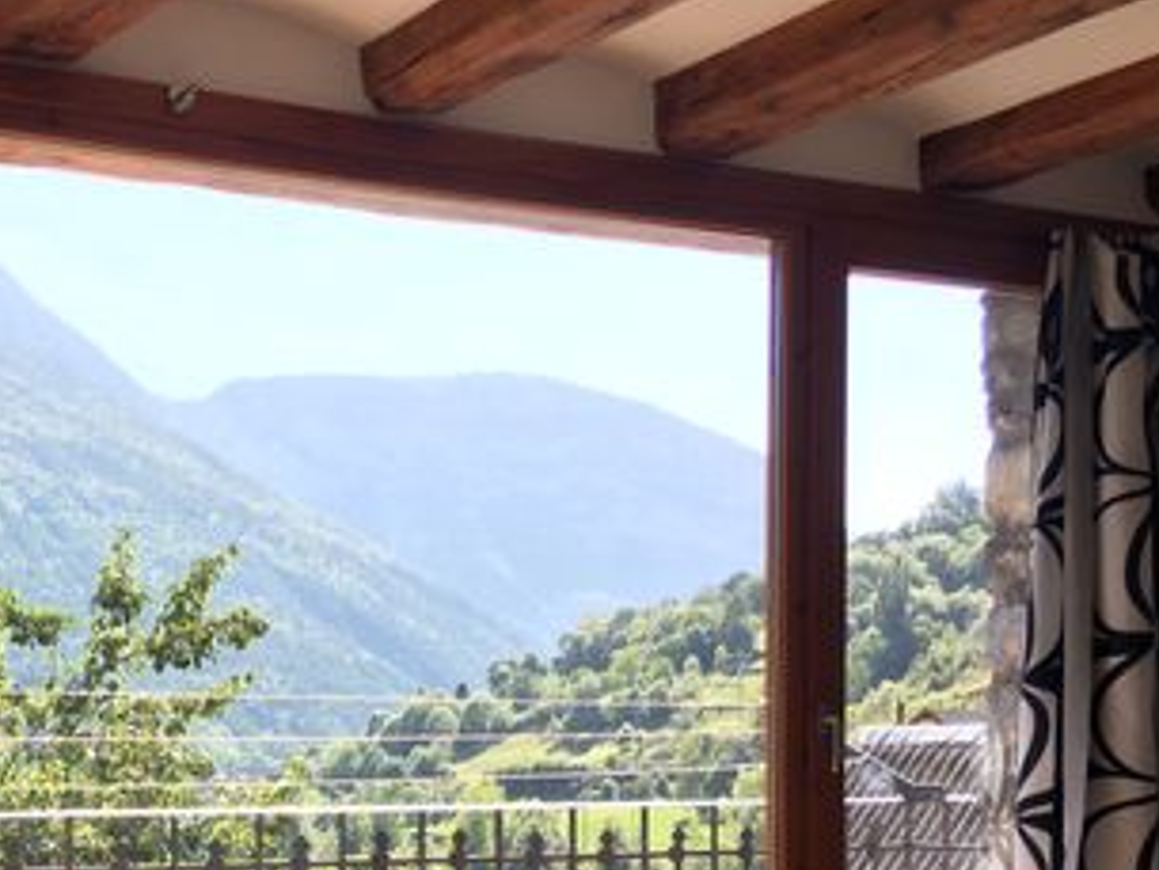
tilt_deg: -0.8
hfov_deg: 32.6
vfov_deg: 24.8
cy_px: 805
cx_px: 198
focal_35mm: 57
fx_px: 1909
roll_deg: +0.6
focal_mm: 4.15
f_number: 2.2
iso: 25
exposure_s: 1/234
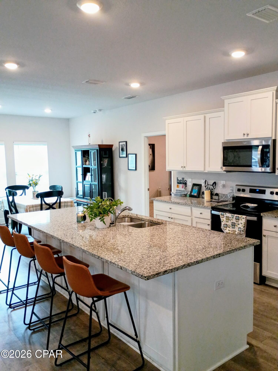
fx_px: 311
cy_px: 186
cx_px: 139
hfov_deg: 48.2
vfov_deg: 61.7
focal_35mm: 29
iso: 629
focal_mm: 4.27
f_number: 1.8
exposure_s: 1/60
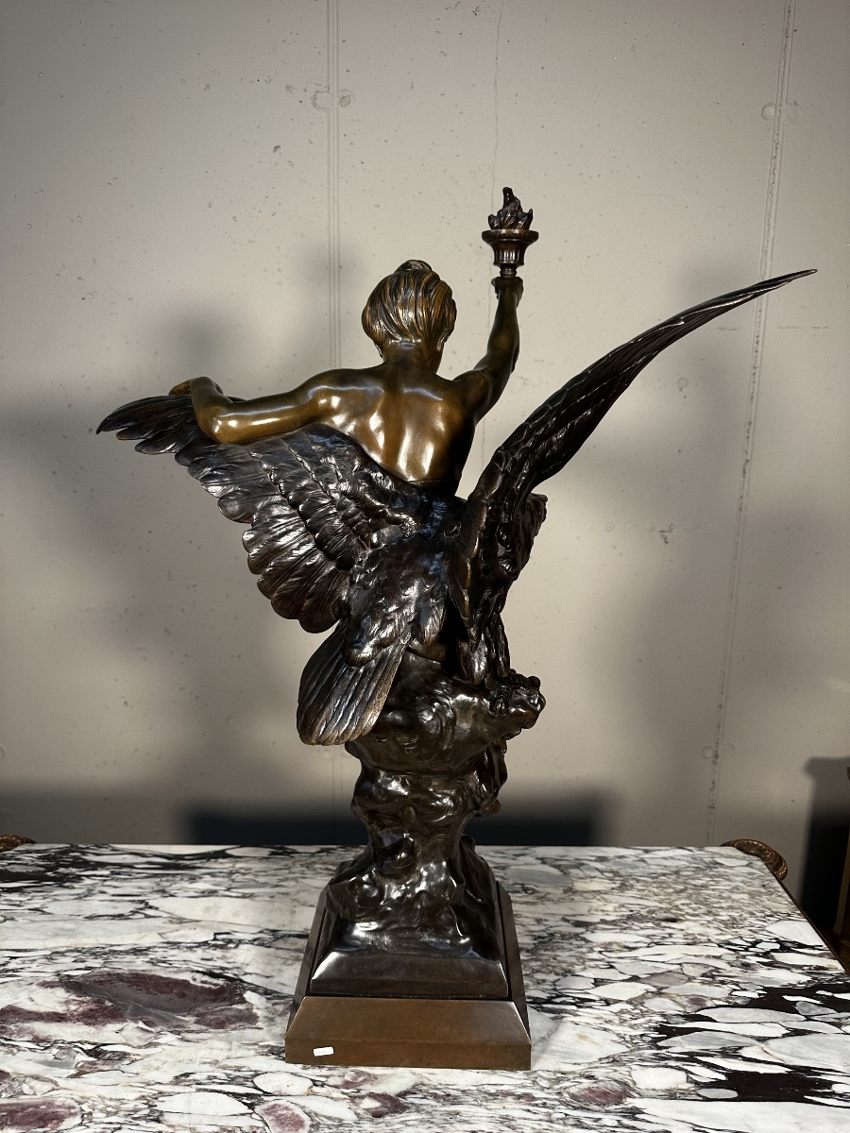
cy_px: 566
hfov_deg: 56.8
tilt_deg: -11.4
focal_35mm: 24
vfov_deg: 71.6
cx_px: 425
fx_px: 786
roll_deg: -1.7
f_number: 1.78
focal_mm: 6.86
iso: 160
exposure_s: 1/100
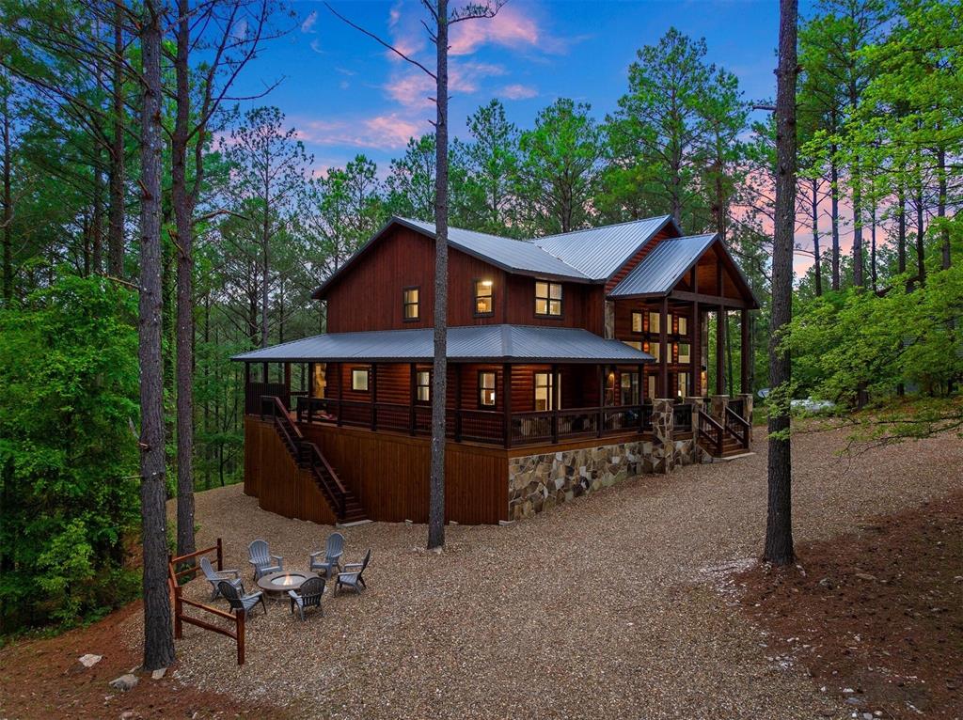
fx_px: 667
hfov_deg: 71.6
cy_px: 360
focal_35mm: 24
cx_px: 482
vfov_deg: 56.7
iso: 330
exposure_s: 1/15
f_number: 2.8
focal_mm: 12.29
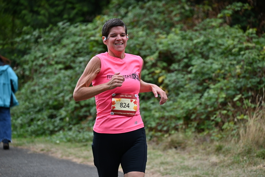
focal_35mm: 200
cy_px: 88
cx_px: 132
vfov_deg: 6.9
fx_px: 1473
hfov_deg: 10.3
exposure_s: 1/400
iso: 400
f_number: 6.3
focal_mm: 200
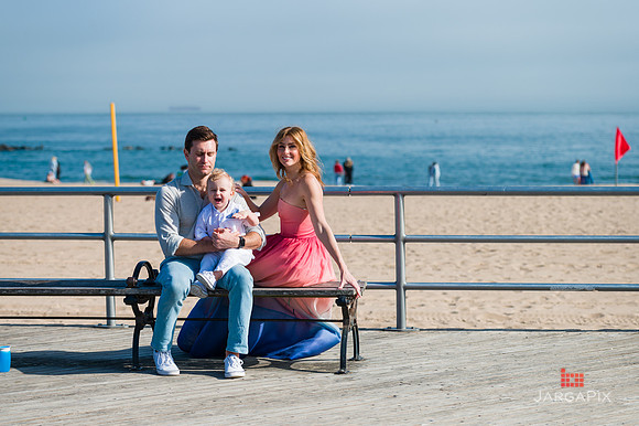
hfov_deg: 20.8
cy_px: 213
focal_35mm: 98
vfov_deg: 13.9
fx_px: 1738
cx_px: 320
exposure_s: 1/3200
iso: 200
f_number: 4
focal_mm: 98
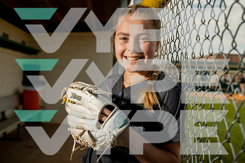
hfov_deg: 47.4
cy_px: 82
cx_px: 122
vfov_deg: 32.6
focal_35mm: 41
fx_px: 279
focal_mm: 41
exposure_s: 1/250
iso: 250
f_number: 4.5
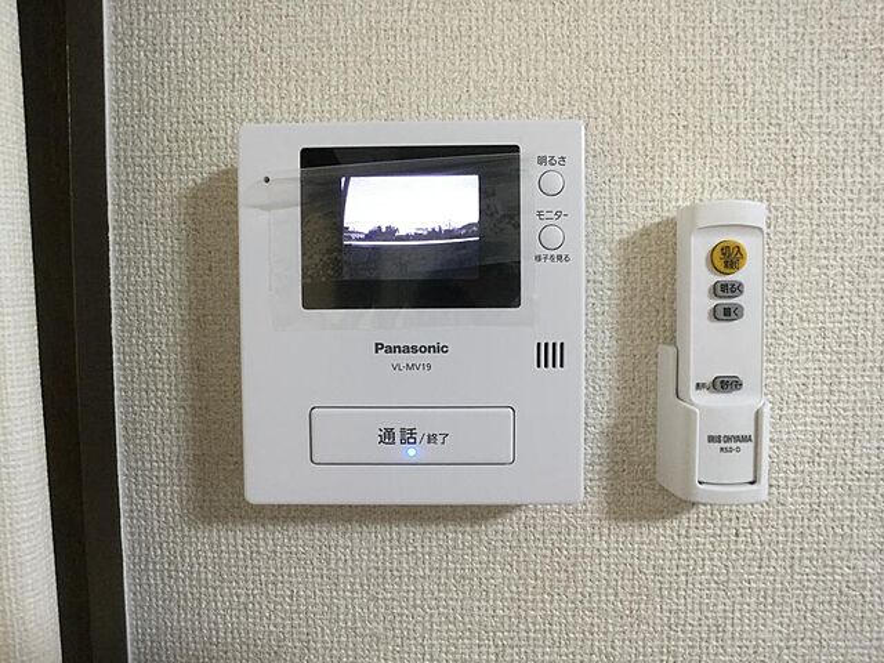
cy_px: 332
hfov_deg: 58.4
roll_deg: +1.3
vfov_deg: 45.4
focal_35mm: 31
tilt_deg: -4.1
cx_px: 442
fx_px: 792
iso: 80
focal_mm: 3.3
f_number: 2.4
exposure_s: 1/30
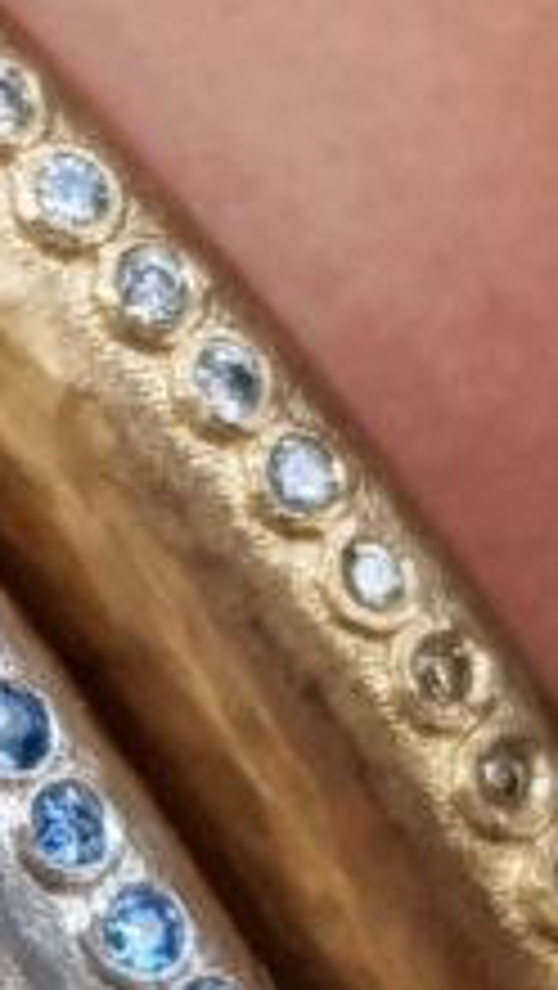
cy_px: 562
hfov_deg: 8.9
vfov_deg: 16.2
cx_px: -405
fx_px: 3467
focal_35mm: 132
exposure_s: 1/178
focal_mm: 4.3
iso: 40
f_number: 1.7
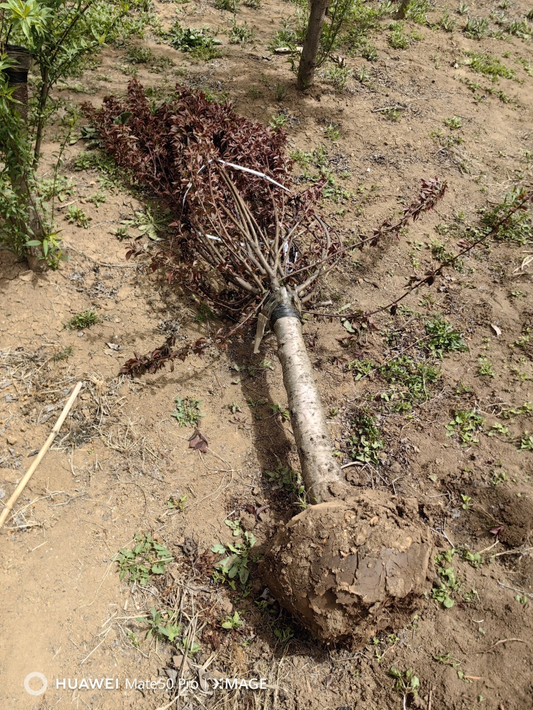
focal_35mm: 27
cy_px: 355
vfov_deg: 65.3
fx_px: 554
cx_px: 266
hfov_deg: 51.3
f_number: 2
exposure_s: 1/1650
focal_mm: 5.75
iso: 50
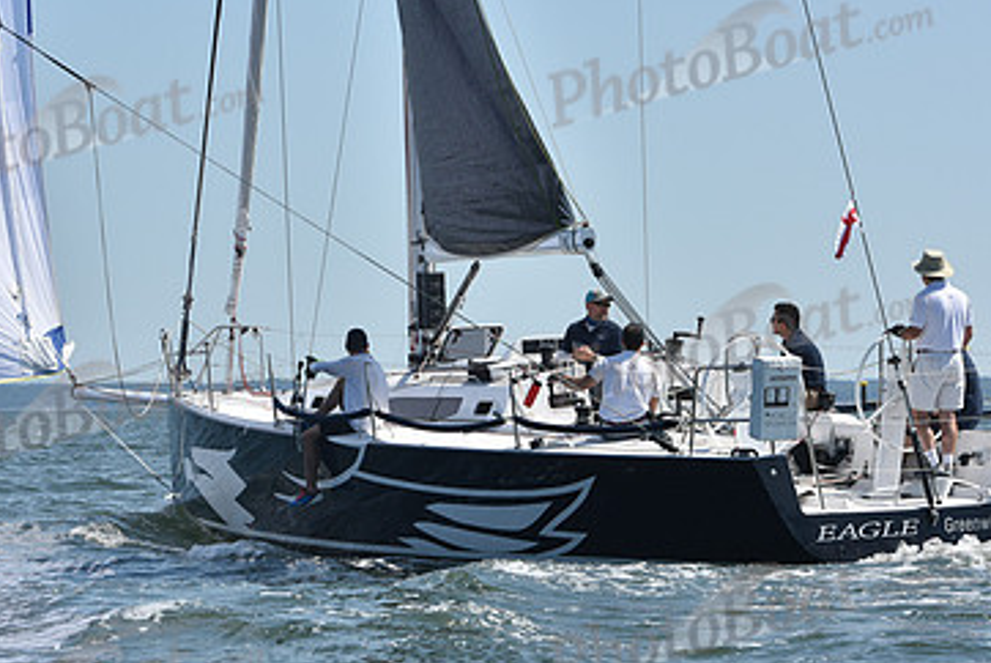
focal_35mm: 160
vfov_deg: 8.6
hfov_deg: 12.8
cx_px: 408
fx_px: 4408
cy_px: 237
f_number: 8
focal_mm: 100
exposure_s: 1/1250
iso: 250
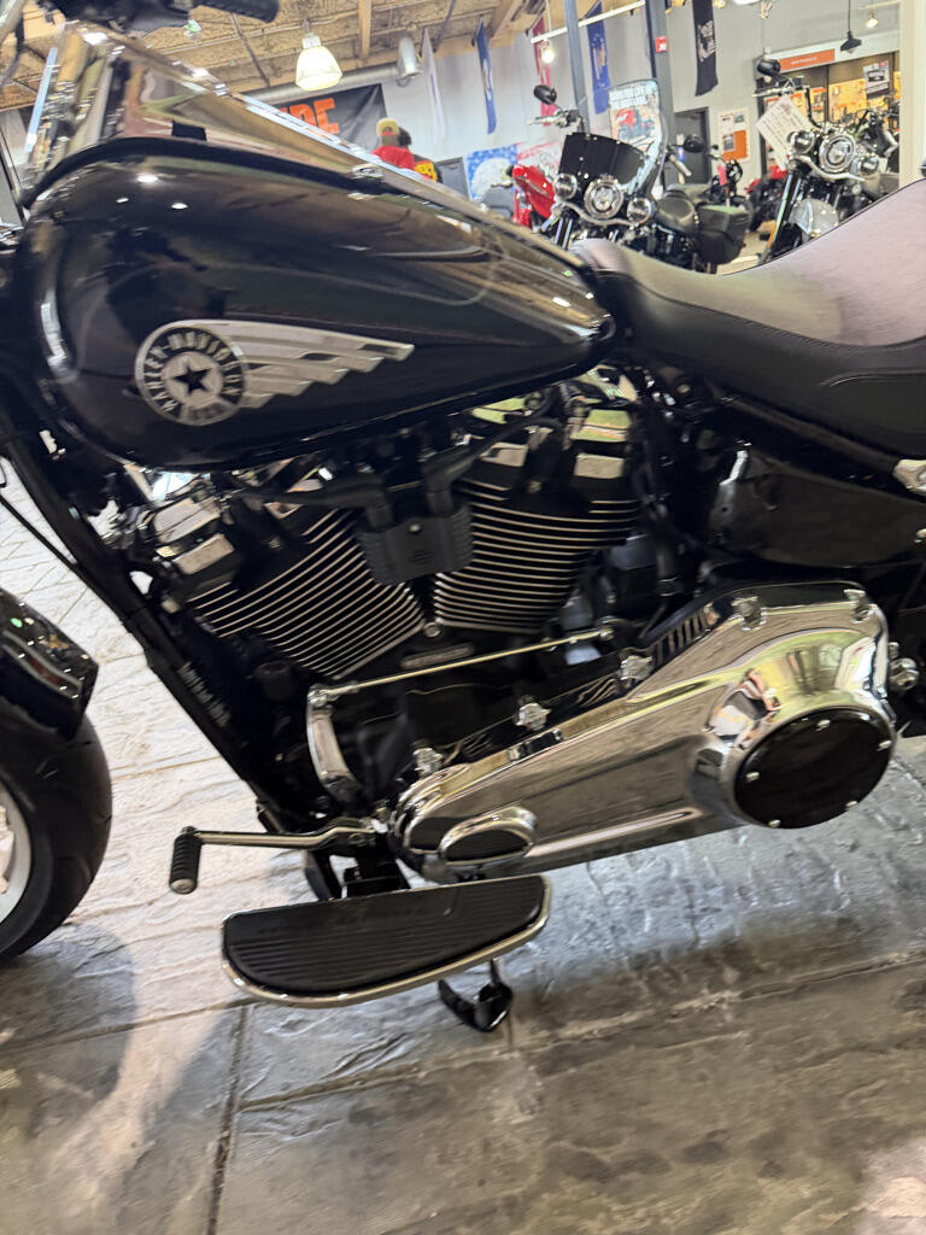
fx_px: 856
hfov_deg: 56.8
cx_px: 463
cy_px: 618
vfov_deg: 71.6
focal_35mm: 24
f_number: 1.78
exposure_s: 1/60
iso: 320
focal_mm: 6.76
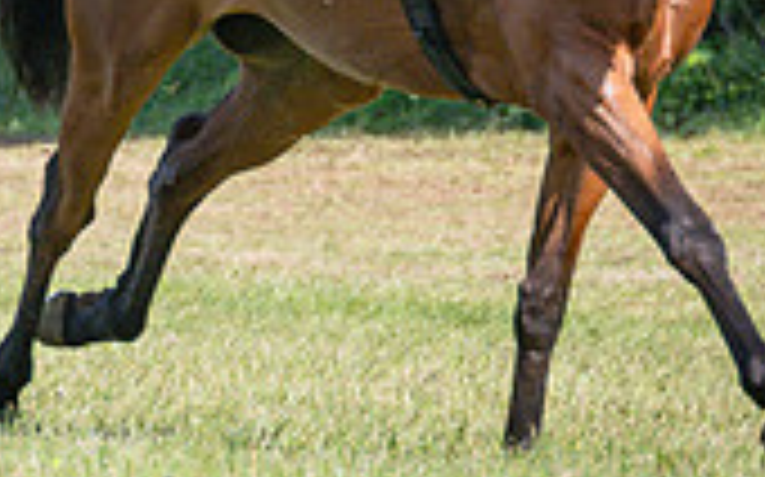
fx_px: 18189
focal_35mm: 873
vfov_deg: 1.5
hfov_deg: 2.4
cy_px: -85
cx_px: 3
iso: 400
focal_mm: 130
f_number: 4
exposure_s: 1/2000
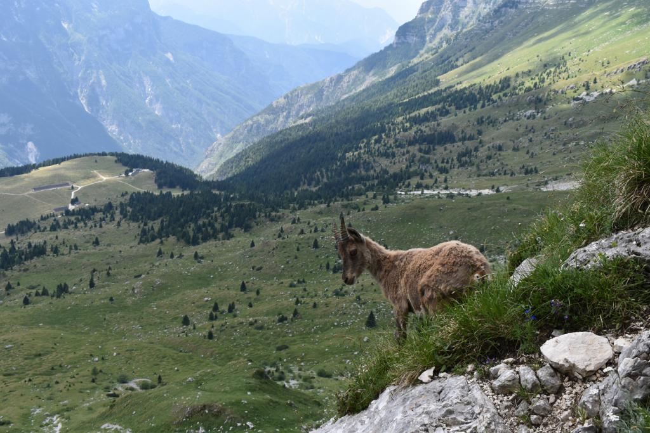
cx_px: 325
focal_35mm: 39
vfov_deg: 34.2
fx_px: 704
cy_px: 216
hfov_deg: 49.5
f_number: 8
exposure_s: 1/250
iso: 220
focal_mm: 26
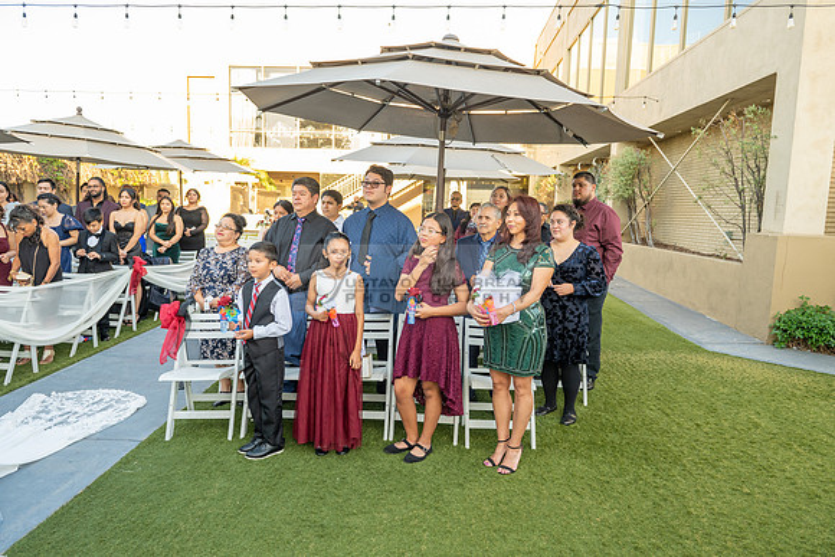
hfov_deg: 73.7
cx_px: 418
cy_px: 278
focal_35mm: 24
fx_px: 557
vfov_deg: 53.2
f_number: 5.6
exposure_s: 1/200
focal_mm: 24
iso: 500
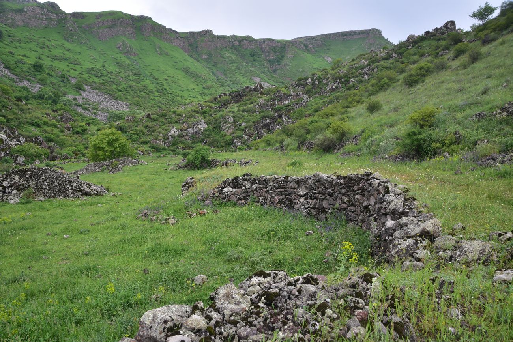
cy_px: 171
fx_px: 713
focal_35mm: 50
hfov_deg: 39.6
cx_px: 256
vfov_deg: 27.0
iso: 250
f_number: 6.3
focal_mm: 50
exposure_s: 1/125
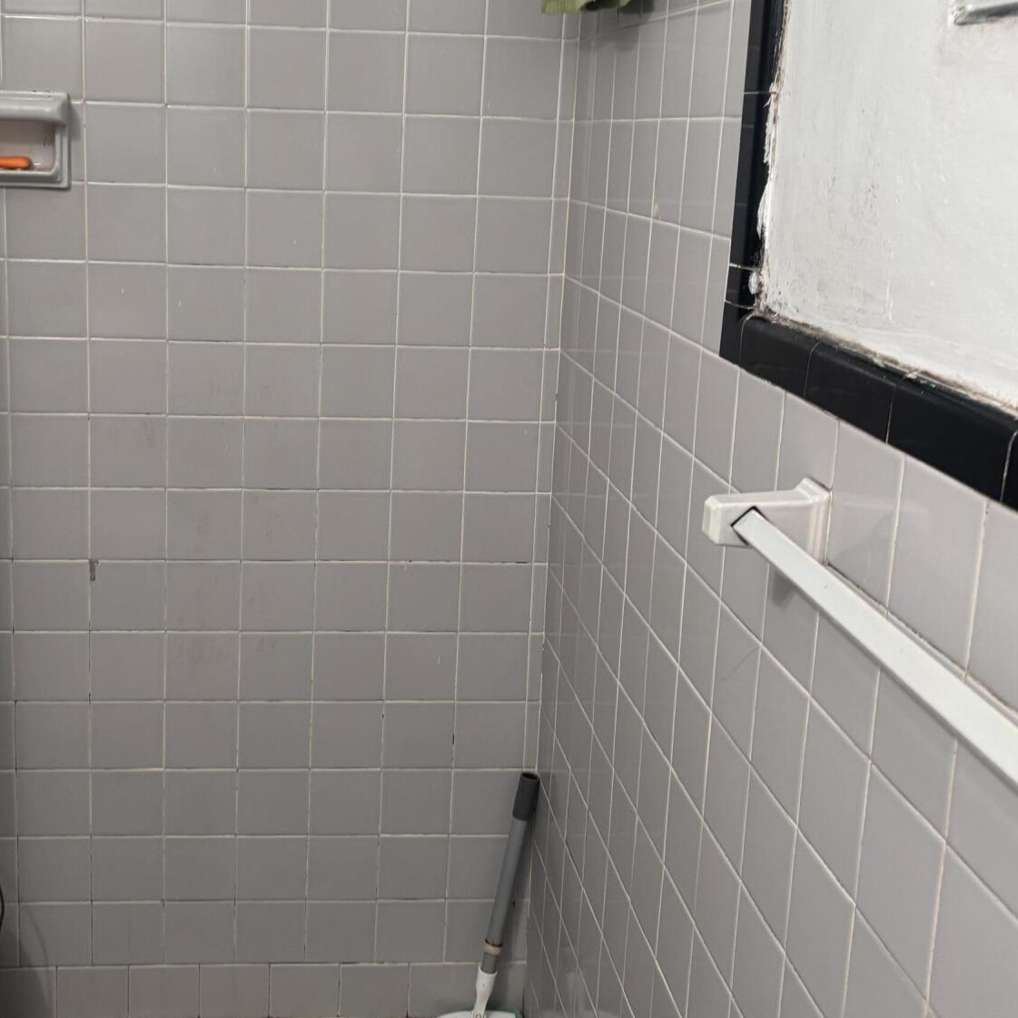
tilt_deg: -12.5
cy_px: 378
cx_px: 390
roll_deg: -3.1
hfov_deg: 40.7
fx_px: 1364
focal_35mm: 41
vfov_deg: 40.6
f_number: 1.6
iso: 125
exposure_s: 1/60
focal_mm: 5.96
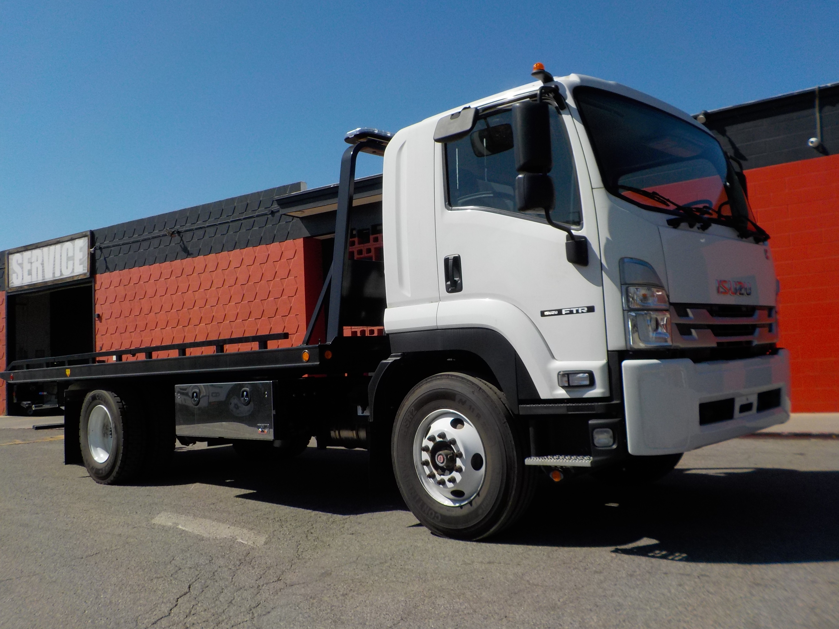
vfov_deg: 46.8
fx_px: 727
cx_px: 420
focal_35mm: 30
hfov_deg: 60.0
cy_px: 314
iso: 125
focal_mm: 4.1
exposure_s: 1/1250
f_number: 3.3
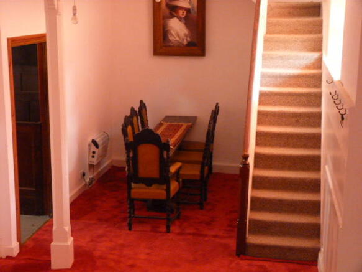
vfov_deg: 24.4
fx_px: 627
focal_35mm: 60
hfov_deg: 32.2
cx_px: 181
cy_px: 136
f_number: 3.2
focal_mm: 10.8
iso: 800
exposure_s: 1/40
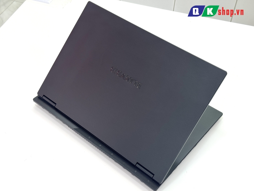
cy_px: 96
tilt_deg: -46.8
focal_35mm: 48
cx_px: 127
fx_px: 352
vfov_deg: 30.3
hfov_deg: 39.7
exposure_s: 1/100
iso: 64
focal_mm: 6.76
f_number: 1.78
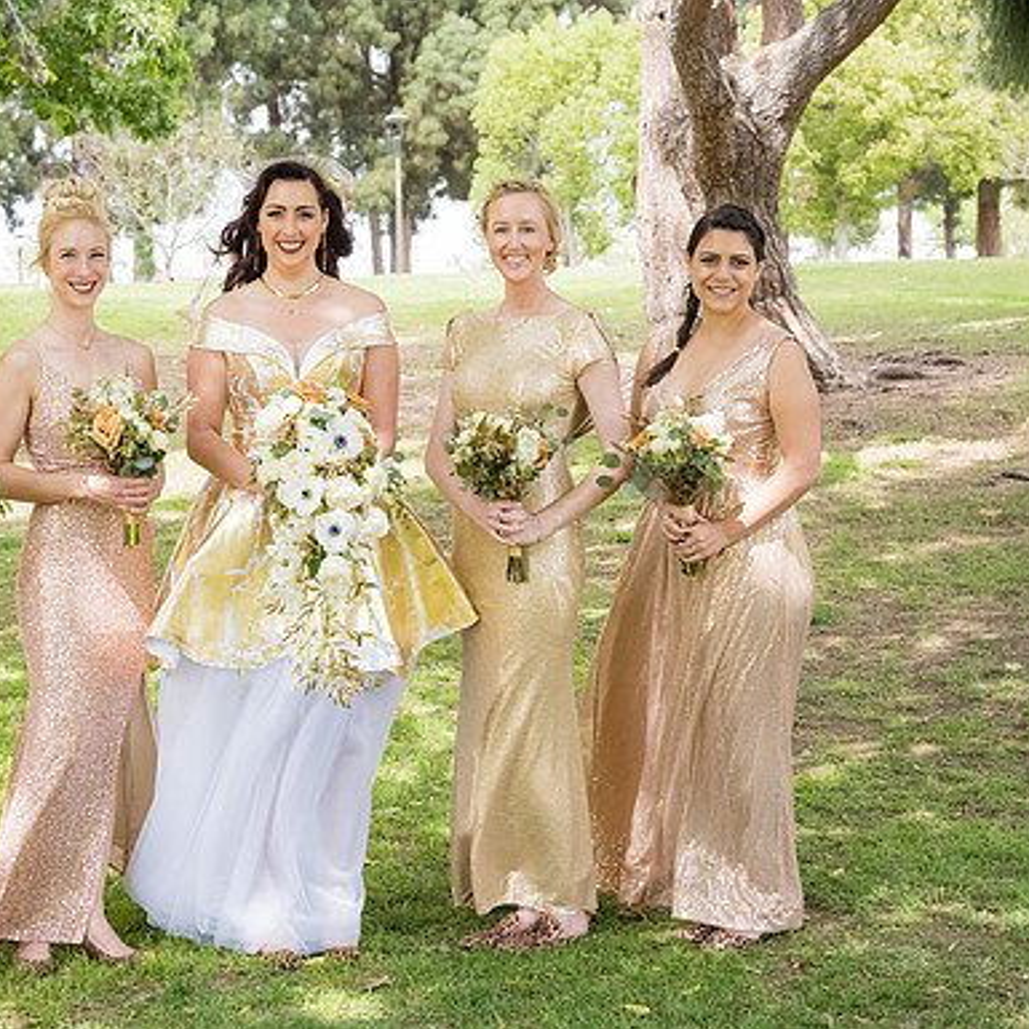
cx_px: 272
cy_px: 498
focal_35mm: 74
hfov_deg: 23.2
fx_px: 2489
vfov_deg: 23.4
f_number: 6.3
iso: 1250
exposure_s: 1/640
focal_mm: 56
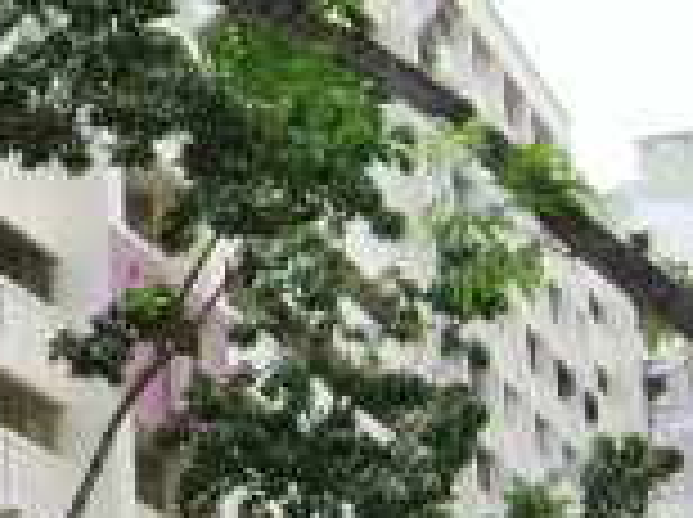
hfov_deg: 14.9
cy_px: 279
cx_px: -274
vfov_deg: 11.8
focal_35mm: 125
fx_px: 2499
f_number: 5.8
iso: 50
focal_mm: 5.95
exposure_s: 1/229
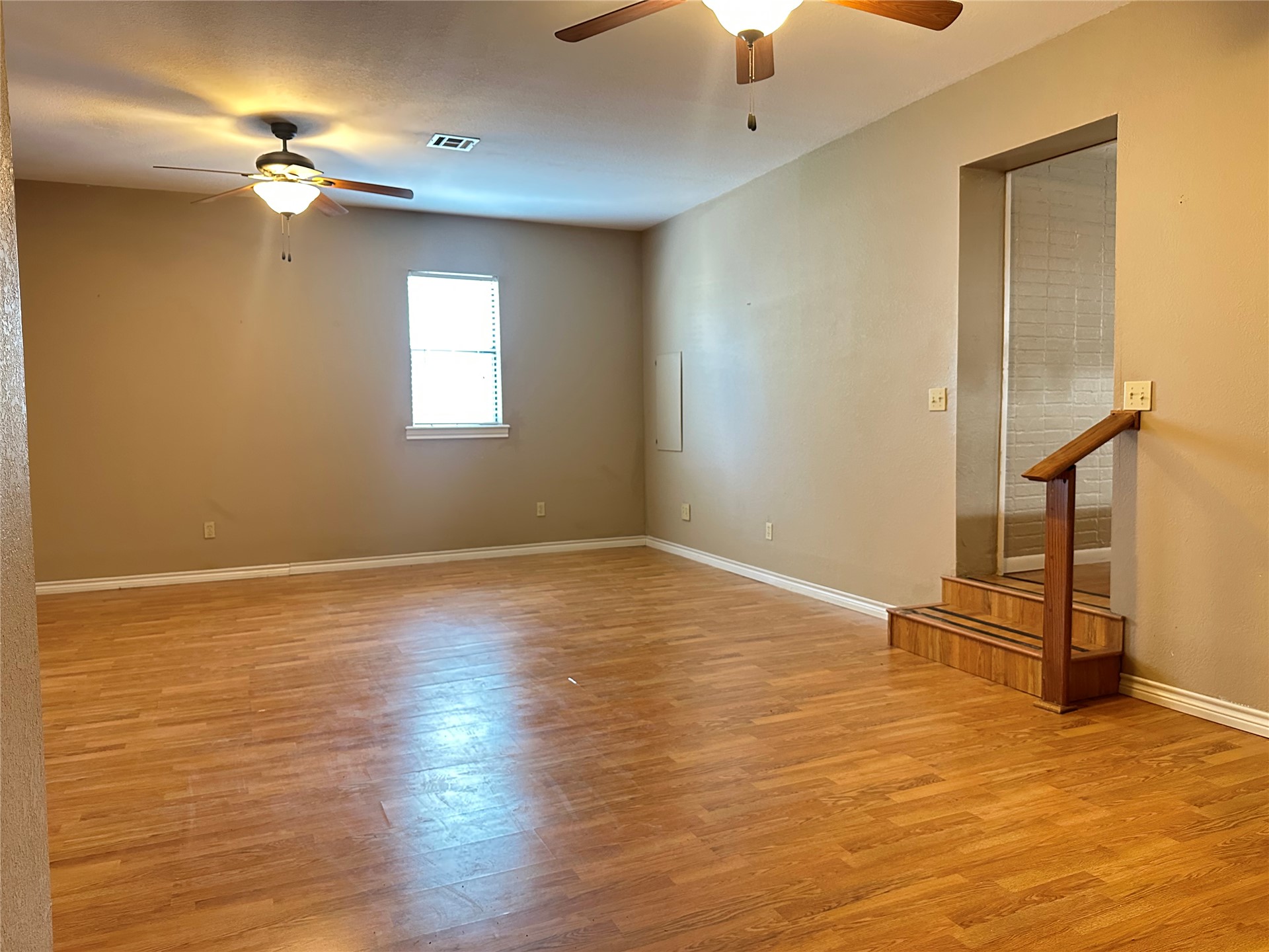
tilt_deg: -3.2
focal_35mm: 24
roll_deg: +0.8
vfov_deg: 56.8
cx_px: 634
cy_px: 476
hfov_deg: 71.6
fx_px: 880
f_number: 1.78
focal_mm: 6.86
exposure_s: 1/40
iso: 800
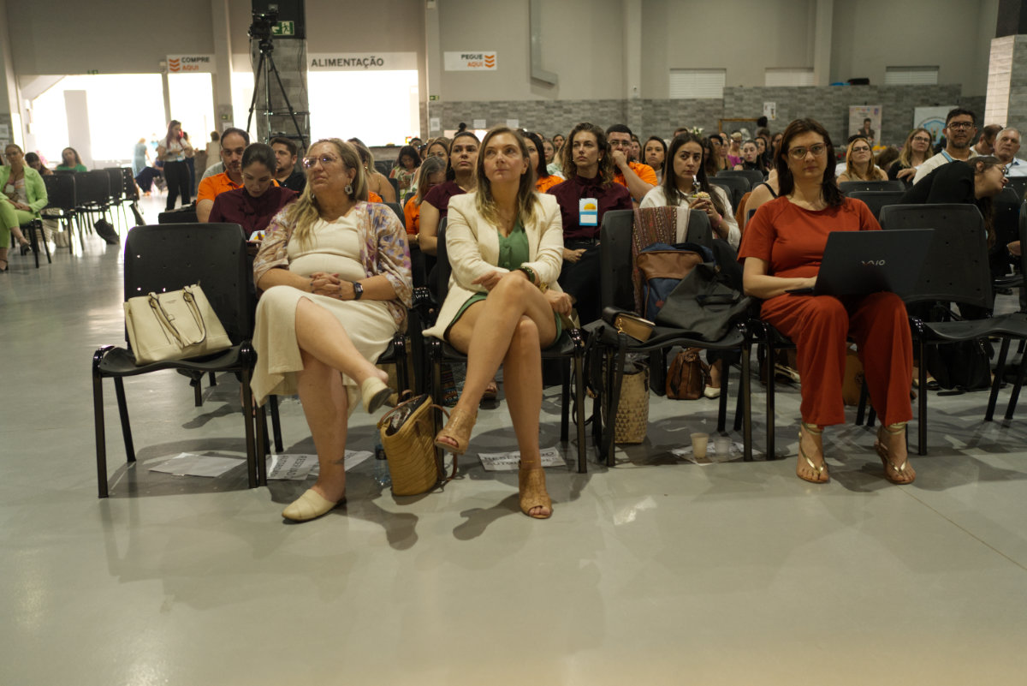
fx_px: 999
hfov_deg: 54.4
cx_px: 514
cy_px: 343
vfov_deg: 37.9
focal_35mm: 35
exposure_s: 1/100
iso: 2000
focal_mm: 35
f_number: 2.8
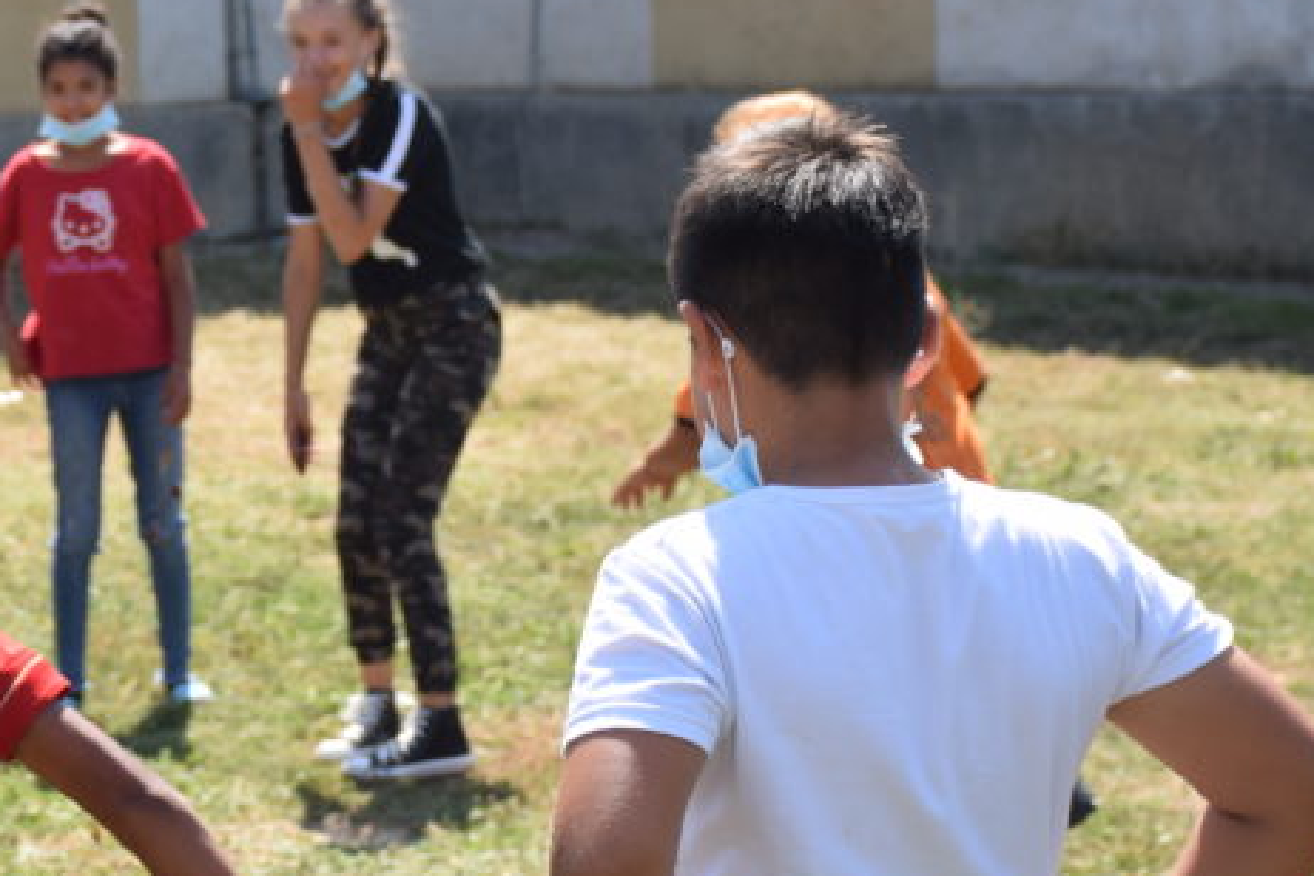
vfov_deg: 10.3
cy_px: 411
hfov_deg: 15.2
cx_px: 114
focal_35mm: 133
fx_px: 4854
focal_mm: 40
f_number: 5
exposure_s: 1/320
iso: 100
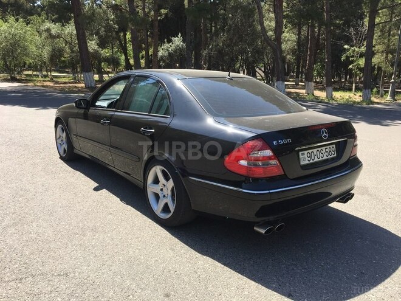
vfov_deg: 48.2
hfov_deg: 61.7
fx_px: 336
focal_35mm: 29
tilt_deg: -11.5
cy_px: 150
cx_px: 200
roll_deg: -0.7
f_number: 2.2
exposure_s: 1/836
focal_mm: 4.15
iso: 25
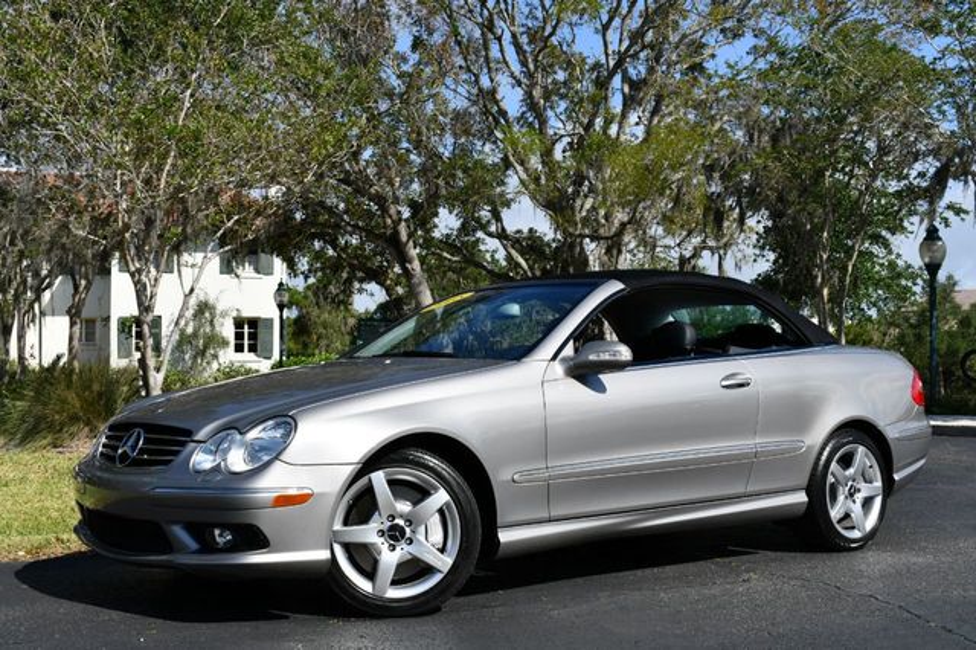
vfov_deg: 29.2
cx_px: 488
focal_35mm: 46
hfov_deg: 42.8
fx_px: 1246
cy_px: 325
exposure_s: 1/320
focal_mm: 31
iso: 100
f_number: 9
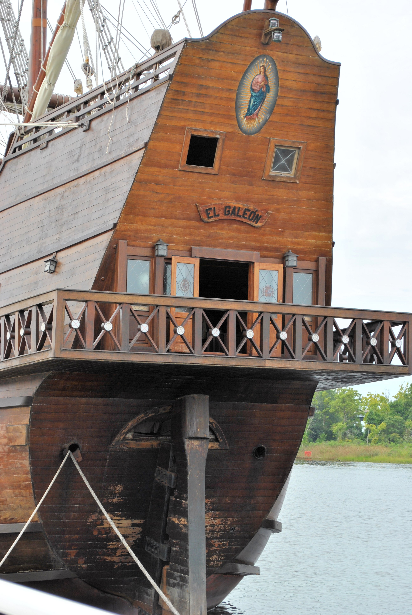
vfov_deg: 24.6
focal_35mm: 82
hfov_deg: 16.6
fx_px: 1412
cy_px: 308
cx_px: 206
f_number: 7.1
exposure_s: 1/200
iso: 100
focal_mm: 55
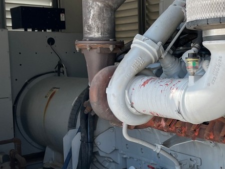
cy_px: 83
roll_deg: +1.2
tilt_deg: -0.7
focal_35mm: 58
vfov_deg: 25.2
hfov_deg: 32.2
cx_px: 186
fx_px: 377
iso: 50
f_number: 1.6
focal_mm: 5.1
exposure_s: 1/951
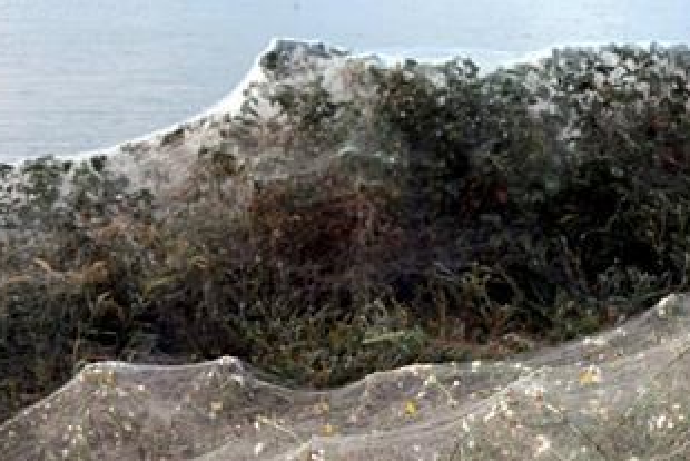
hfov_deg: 28.5
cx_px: 697
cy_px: 373
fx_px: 1266
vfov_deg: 20.4
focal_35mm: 66
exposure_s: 1/30
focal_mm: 21
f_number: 3.8
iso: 450
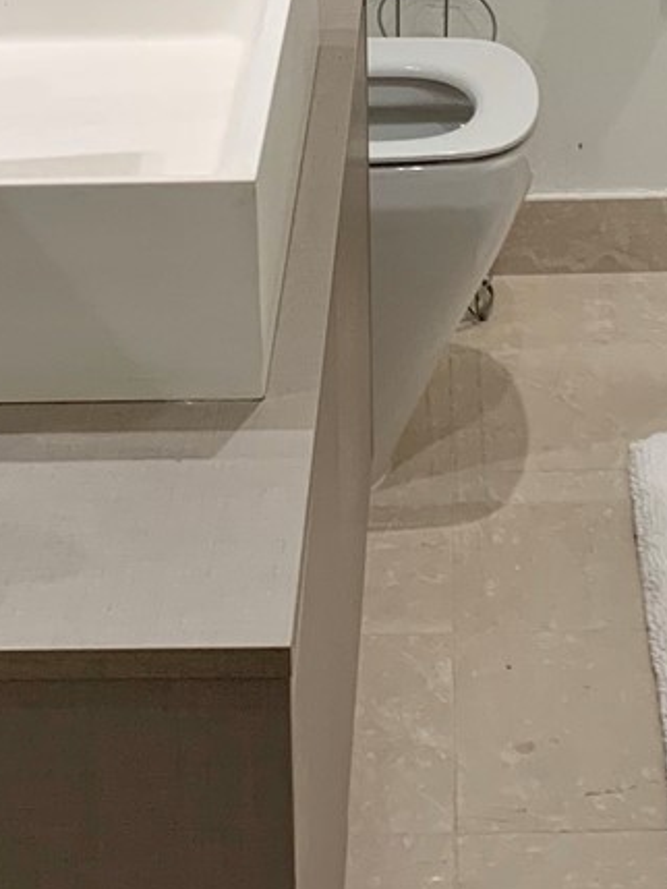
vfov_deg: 18.3
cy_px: -392
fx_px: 2491
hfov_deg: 15.2
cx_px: 433
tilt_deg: -9.9
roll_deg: +1.6
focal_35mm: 97
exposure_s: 1/120
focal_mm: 4.25
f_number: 1.8
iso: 80
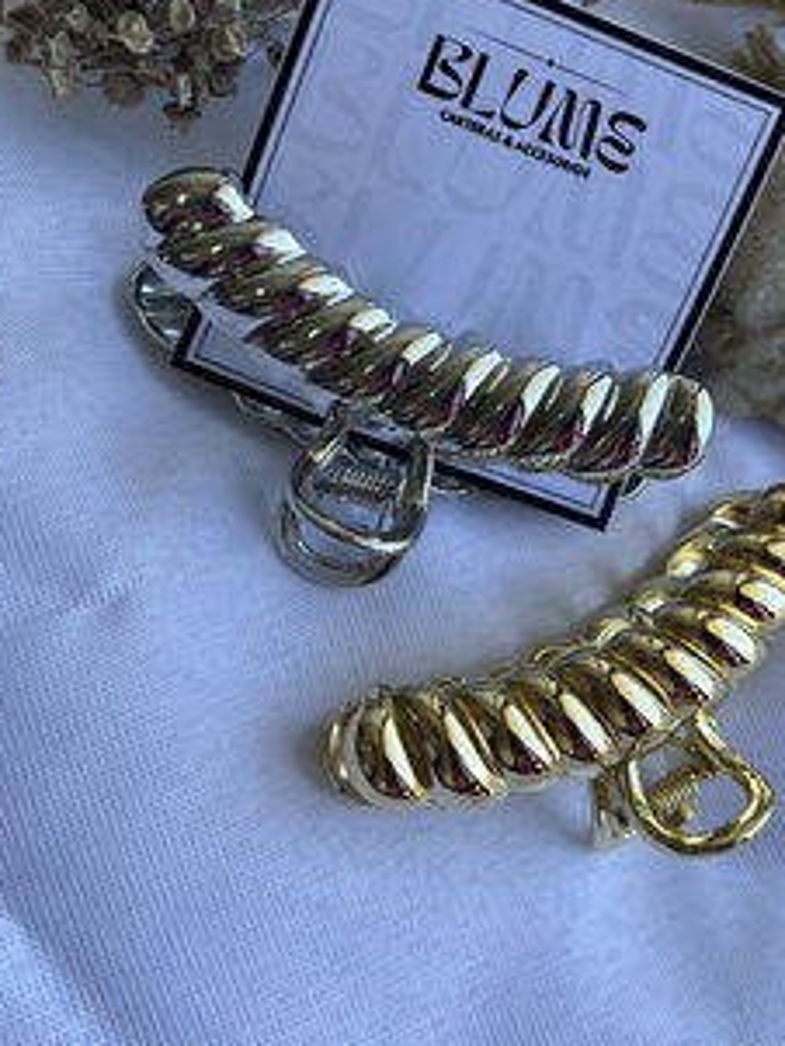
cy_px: 321
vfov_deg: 40.5
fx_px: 1390
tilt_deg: -61.8
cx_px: 483
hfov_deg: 31.4
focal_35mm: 46
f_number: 1.5
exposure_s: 1/493
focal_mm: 5.7
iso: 50
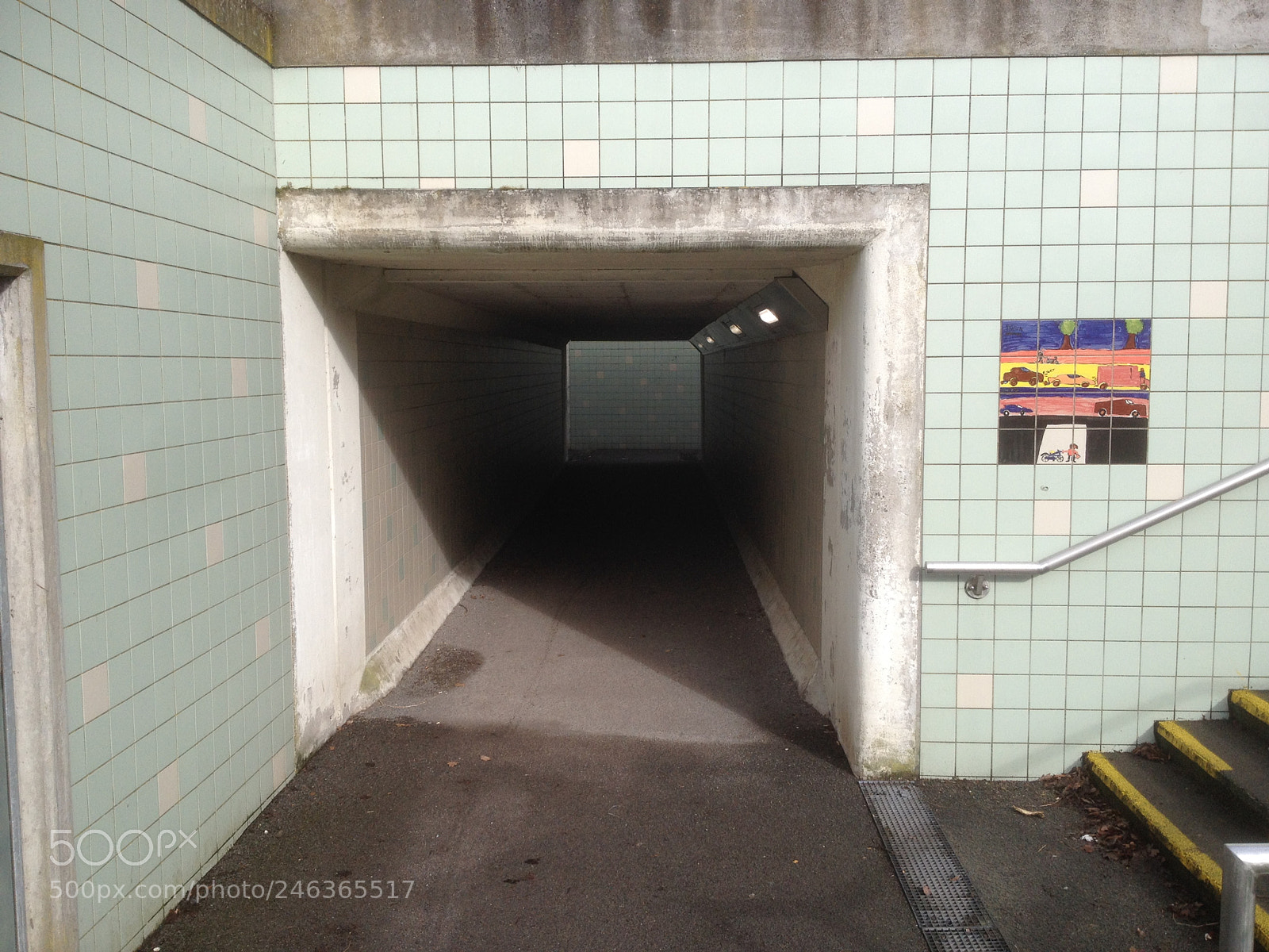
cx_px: 634
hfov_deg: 52.6
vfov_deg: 40.7
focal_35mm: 35
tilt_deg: -4.6
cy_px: 476
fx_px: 1283
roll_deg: +0.0
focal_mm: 4.28
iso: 50
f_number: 2.4
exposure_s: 1/890
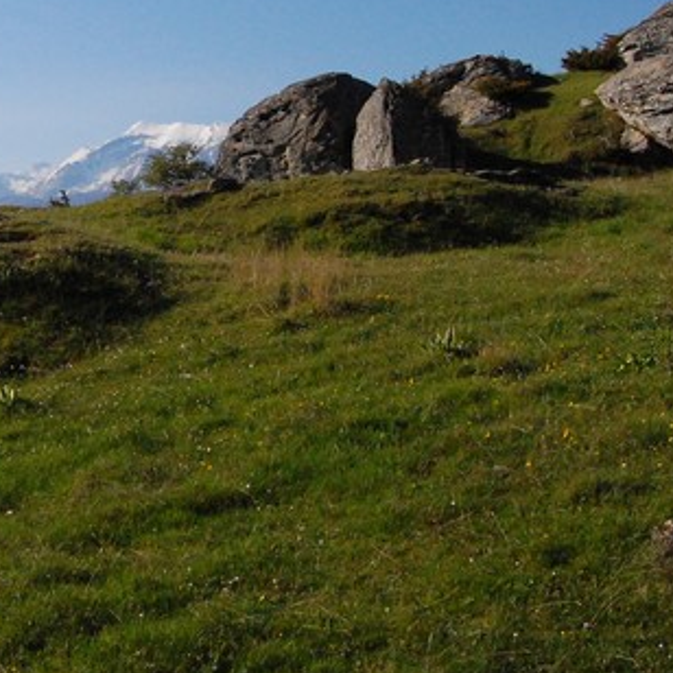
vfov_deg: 30.1
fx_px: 1232
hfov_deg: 29.5
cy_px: 177
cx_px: 90
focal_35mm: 56
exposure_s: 1/1250
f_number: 16
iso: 1600
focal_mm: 18
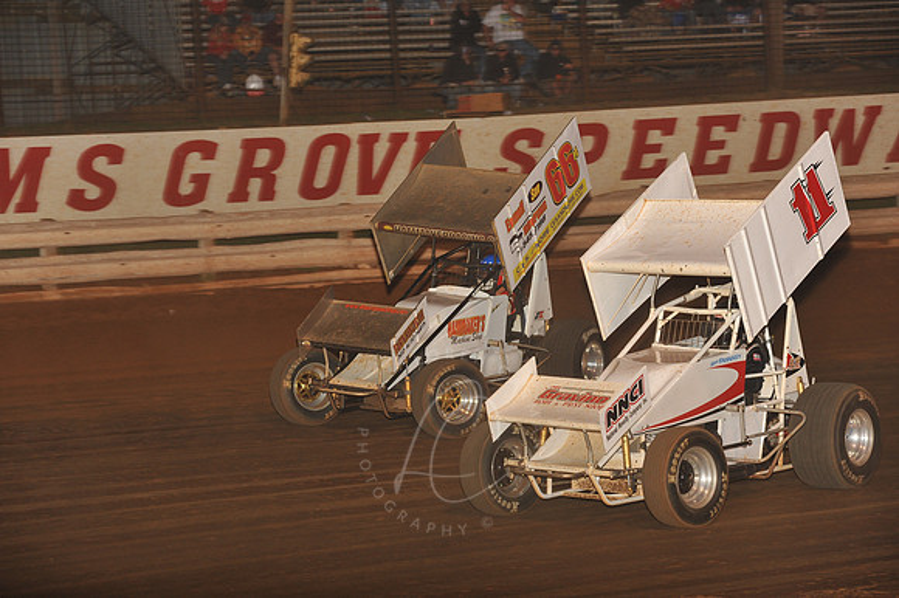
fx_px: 2995
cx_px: 450
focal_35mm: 120
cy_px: 299
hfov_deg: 17.1
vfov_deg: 11.4
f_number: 6.3
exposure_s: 1/320
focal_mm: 120
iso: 1000
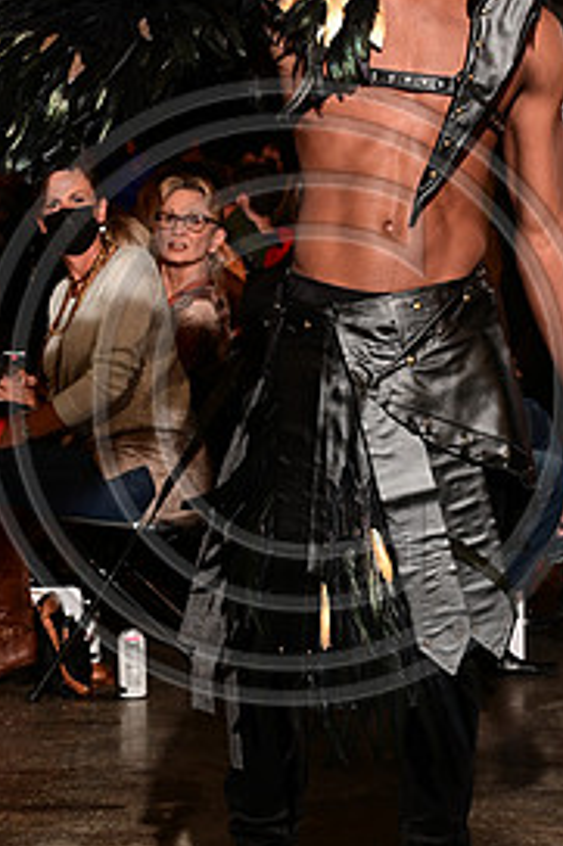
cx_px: 291
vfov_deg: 15.9
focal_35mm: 129
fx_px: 3030
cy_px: 389
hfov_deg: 10.6
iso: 1000
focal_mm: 78
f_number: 9
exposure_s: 1/125
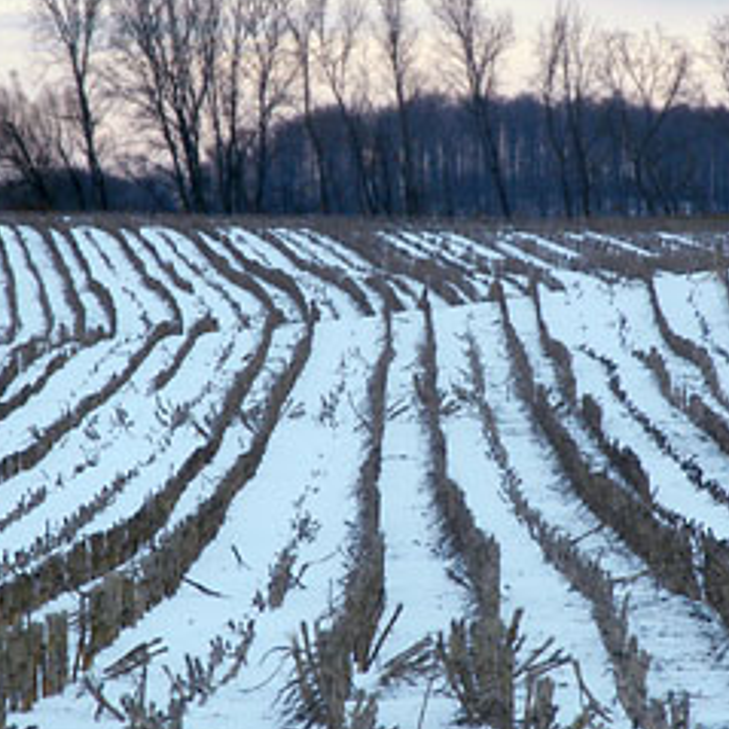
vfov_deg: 4.7
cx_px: 400
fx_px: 8840
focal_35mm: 371
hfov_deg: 4.7
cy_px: 360
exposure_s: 1/320
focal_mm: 120
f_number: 11
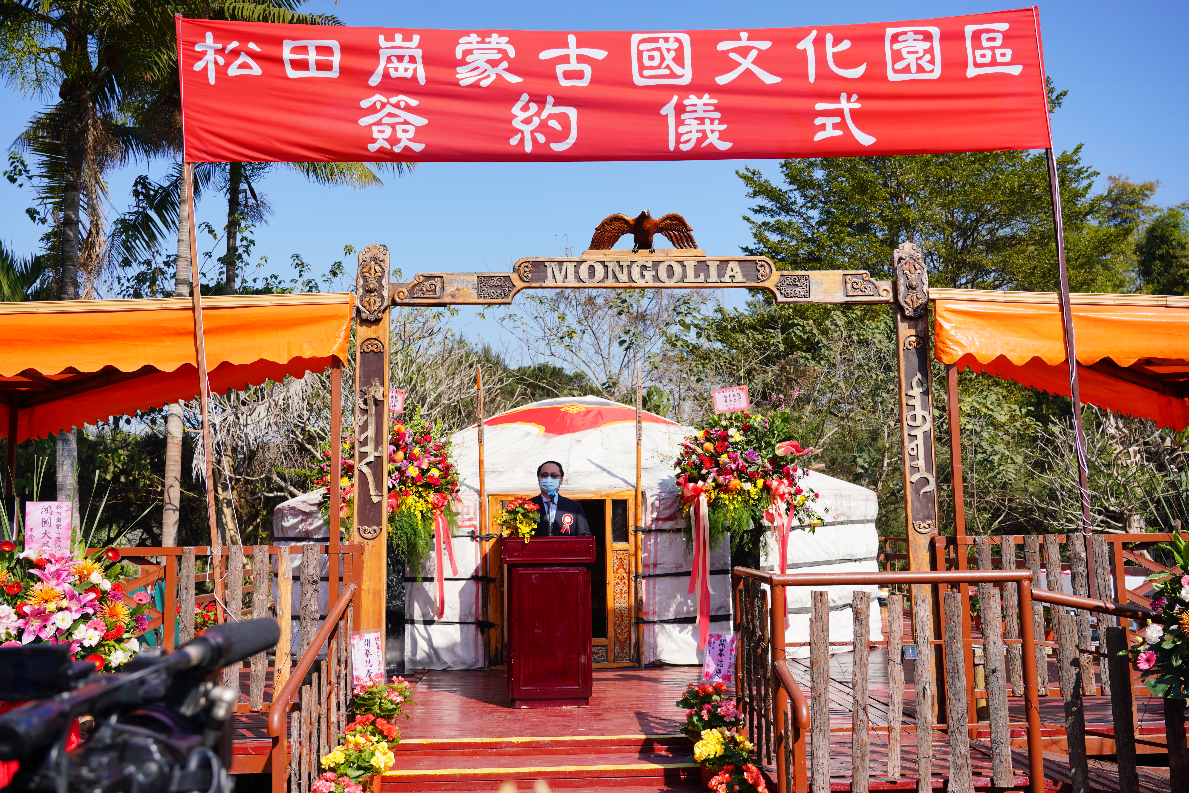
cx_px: 594
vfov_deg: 40.0
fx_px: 1090
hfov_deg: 57.2
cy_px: 396
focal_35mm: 33
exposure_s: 1/2500
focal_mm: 33
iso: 400
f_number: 5
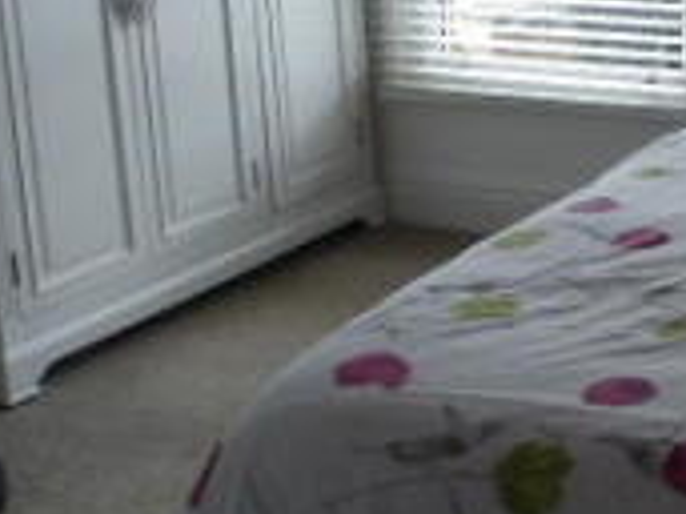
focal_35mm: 82
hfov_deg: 22.3
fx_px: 1624
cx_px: 784
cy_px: 223
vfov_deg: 18.0
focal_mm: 4.3
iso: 200
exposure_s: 1/160
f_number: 3.3
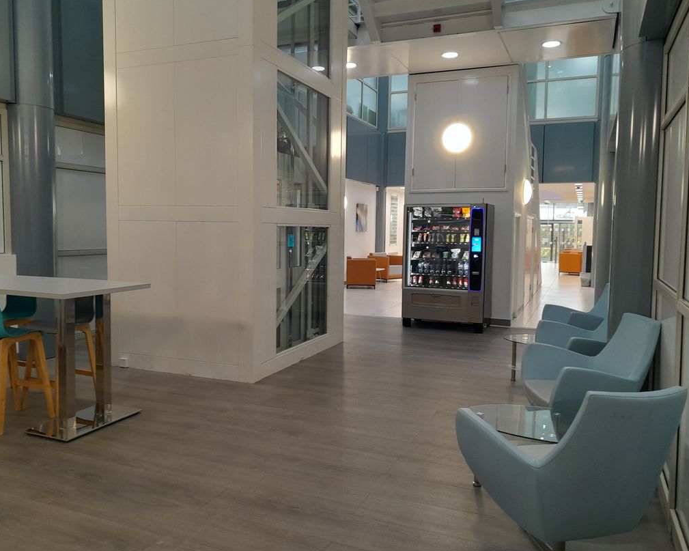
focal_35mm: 29
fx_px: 591
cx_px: 322
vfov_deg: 50.0
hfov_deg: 60.4
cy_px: 280
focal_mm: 4
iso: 160
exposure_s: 1/50
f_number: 1.8
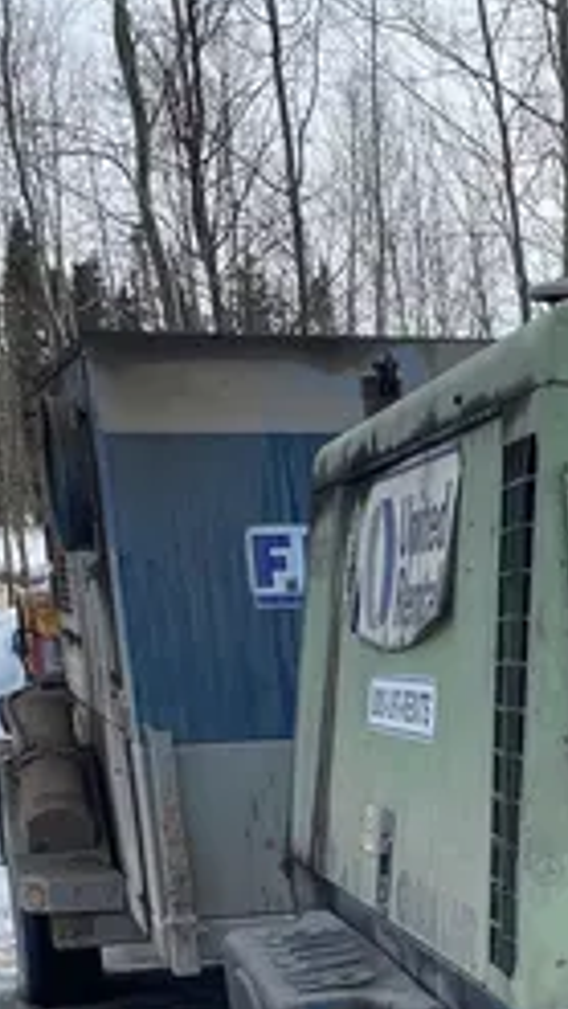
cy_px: 1256
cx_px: 895
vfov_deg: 22.9
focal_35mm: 84
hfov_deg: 13.4
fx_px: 2248
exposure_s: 1/1565
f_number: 1.8
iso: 32
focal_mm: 4.25
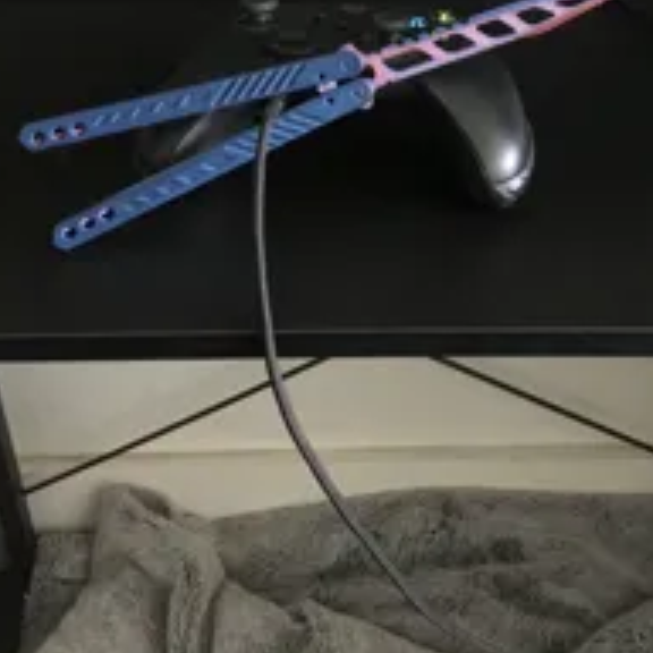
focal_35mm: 57
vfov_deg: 28.7
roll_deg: +3.0
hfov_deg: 29.9
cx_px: 422
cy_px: 44
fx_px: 1217
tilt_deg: -29.7
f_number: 2.4
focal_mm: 3.3
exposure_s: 1/15
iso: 400
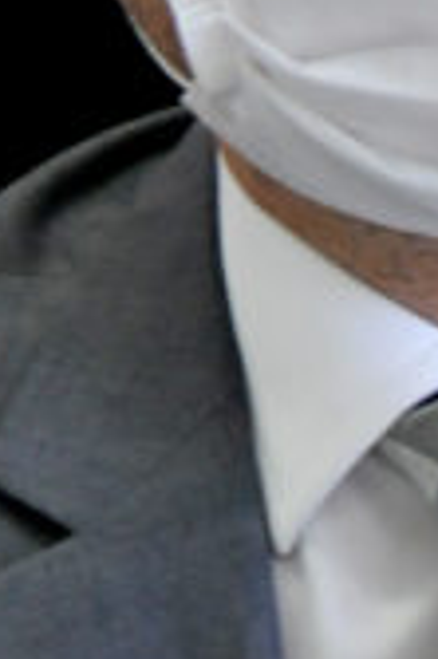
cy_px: 773
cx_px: 497
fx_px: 9273
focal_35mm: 507
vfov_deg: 4.1
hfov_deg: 2.7
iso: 1000
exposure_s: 1/60
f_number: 3.5
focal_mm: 55
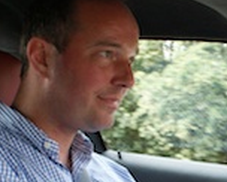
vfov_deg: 17.1
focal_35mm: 89
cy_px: 163
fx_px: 599
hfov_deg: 20.9
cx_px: 212
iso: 400
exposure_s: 1/160
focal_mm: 20
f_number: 7.1
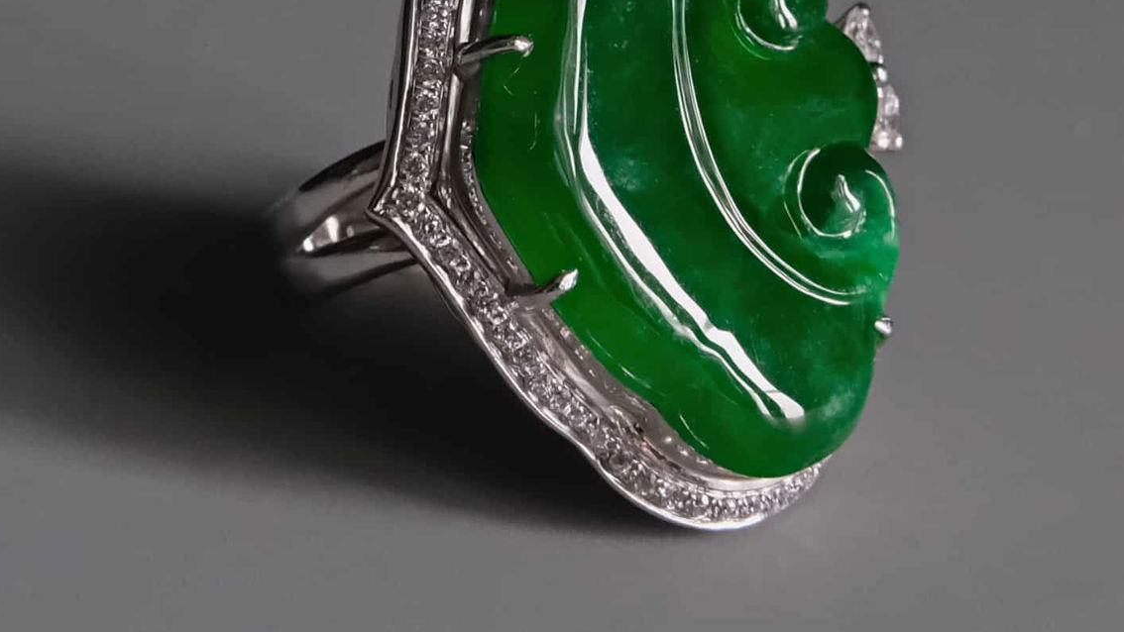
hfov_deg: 57.9
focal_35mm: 34
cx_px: 622
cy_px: 139
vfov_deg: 33.8
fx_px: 1013
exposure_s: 1/15
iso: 1600
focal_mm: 15.2
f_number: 7.1
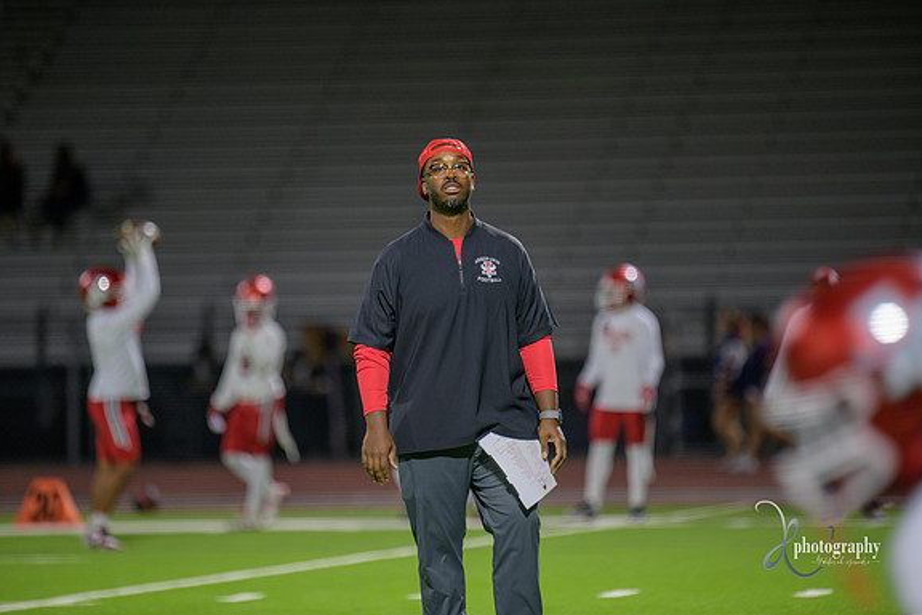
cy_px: 308
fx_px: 7734
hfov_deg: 6.8
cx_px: 463
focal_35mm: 302
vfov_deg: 4.6
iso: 1250
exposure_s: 1/250
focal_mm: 300
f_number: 2.8
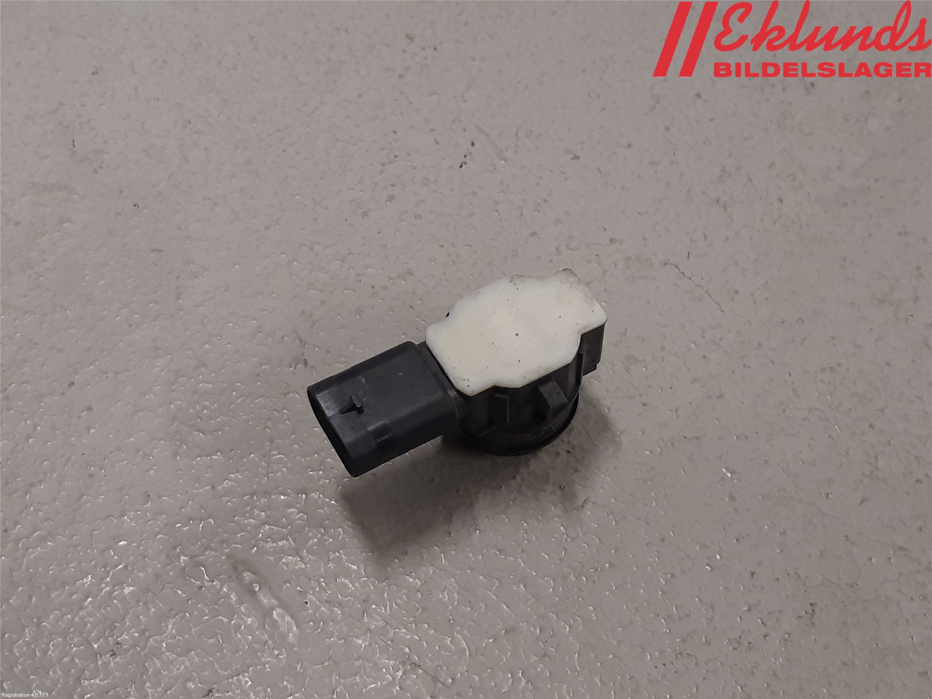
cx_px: 466
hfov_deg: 67.3
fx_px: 700
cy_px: 350
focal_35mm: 26
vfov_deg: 53.1
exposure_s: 1/50
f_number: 1.7
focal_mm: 3.93
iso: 80
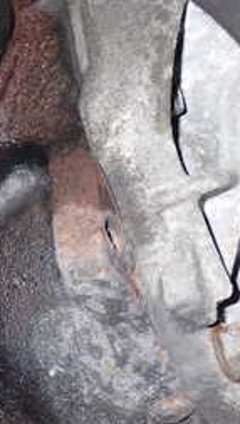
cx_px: -72
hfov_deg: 12.0
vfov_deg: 21.7
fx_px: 1105
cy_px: 243
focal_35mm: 98
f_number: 2.7
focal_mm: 6.83
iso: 400
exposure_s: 1/125
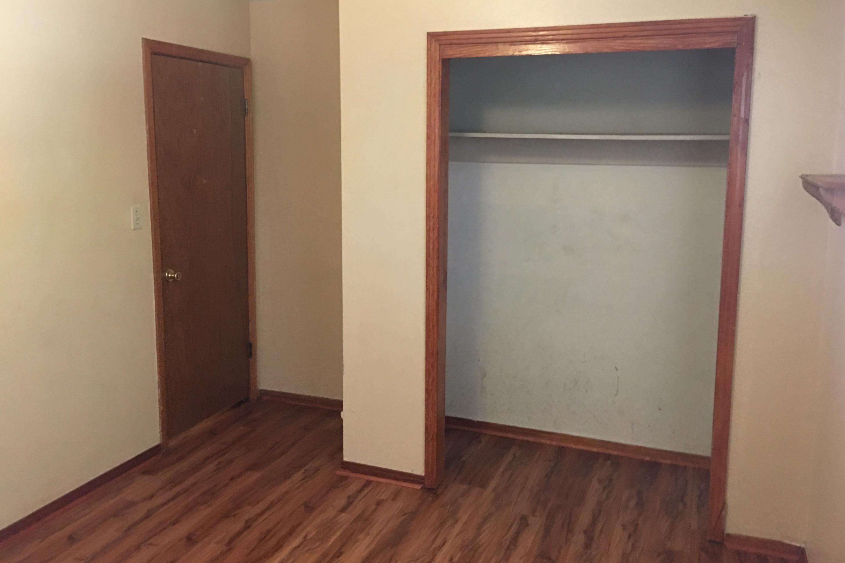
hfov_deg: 60.3
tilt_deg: -4.9
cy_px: 243
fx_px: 728
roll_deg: -0.2
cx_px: 430
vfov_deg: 42.2
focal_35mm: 31
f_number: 2.2
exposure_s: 1/4
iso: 64
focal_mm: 4.15
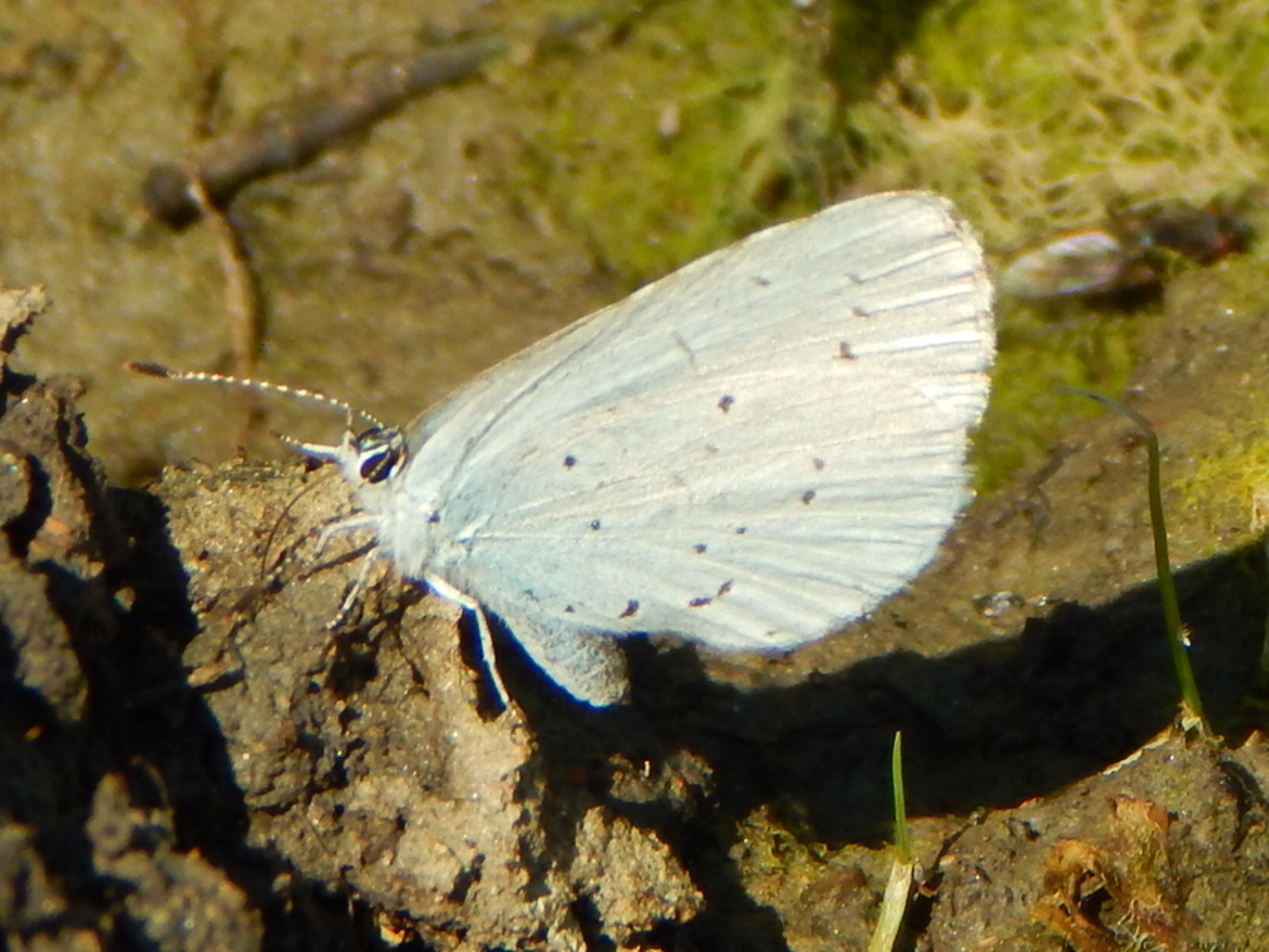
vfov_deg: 5.9
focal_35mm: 250
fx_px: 9166
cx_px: 634
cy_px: 476
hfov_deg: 7.9
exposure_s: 1/640
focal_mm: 44.9
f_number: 5.6
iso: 125
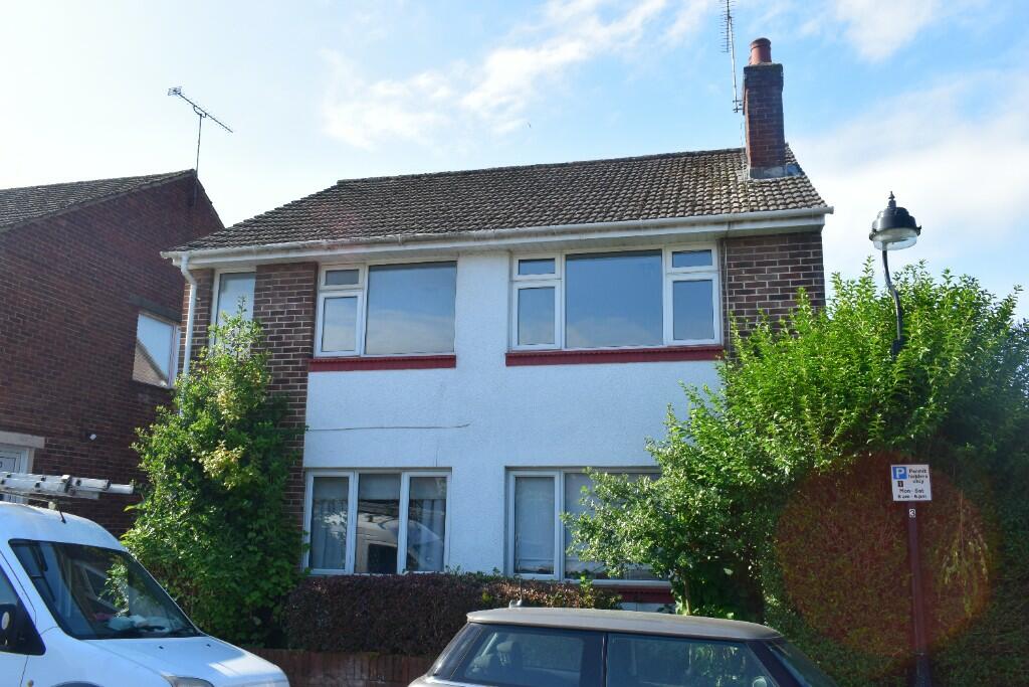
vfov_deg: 41.7
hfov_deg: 59.5
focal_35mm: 32
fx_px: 900
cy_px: 344
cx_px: 514
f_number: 10
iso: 400
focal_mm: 21
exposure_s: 1/320
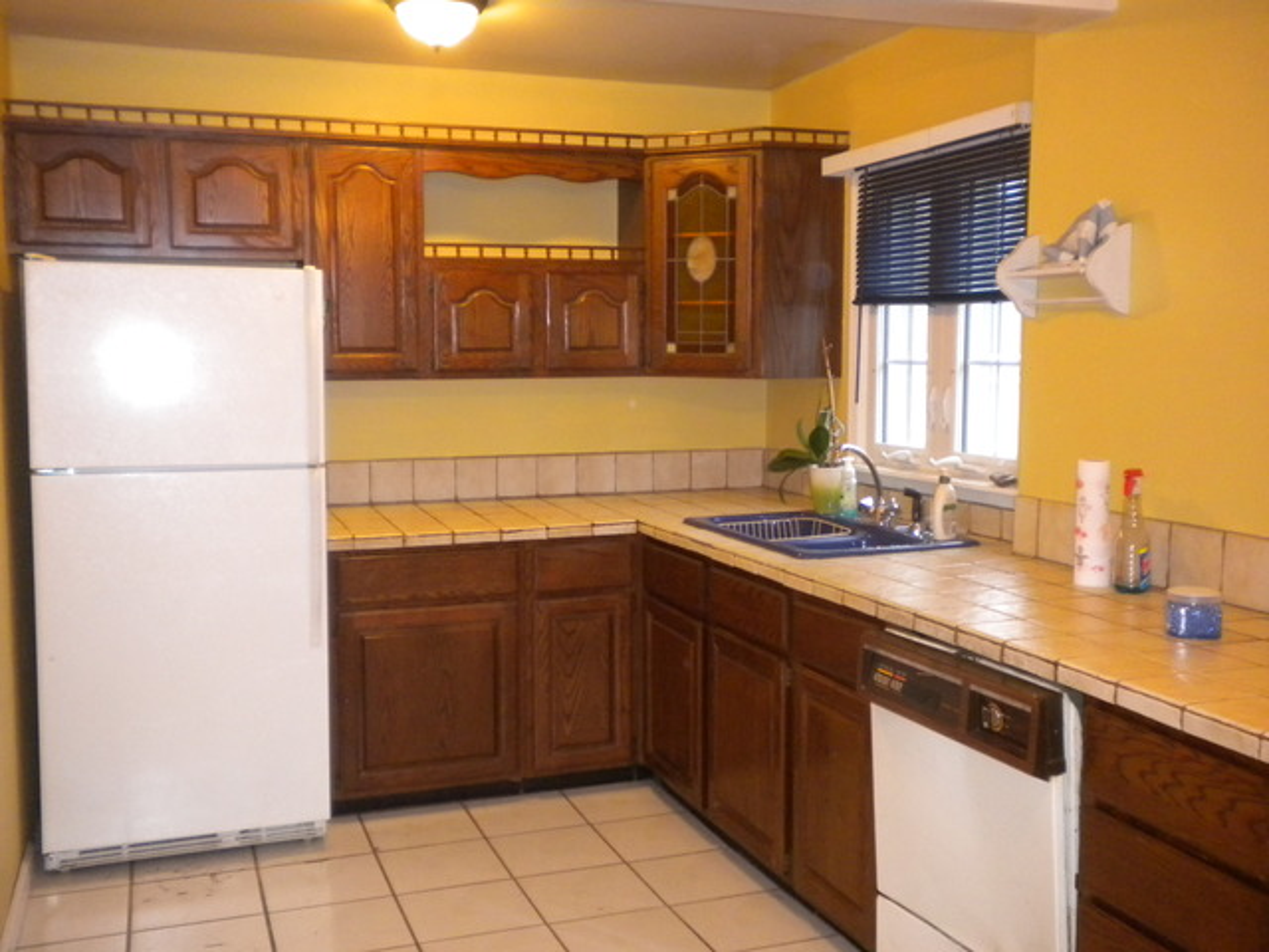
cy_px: 476
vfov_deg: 40.7
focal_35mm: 35
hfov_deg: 52.6
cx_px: 634
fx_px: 1283
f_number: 3.1
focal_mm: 6.3
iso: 400
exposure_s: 1/30
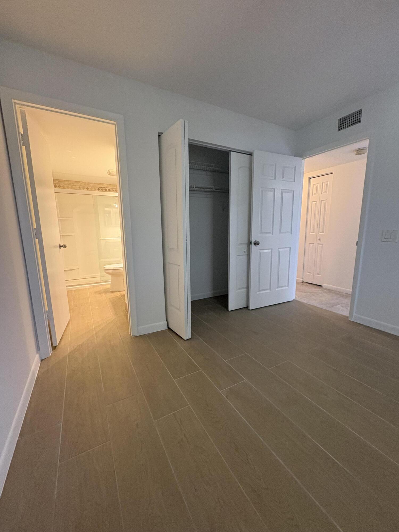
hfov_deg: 85.7
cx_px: 200
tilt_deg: -10.2
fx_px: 215
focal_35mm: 14
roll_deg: +0.5
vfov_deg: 102.1
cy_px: 266
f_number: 2.2
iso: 400
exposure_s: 1/60
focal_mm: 2.22
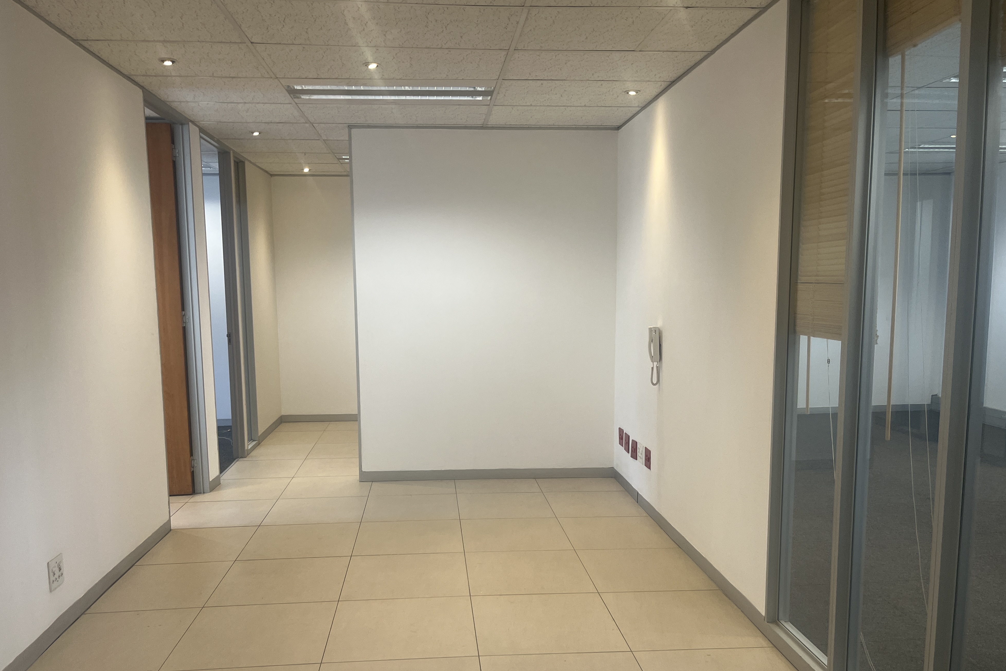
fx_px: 782
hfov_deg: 65.5
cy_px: 384
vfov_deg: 46.3
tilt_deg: -7.7
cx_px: 491
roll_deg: +0.7
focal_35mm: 28
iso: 100
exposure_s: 1/100
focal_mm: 5.1
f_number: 1.6
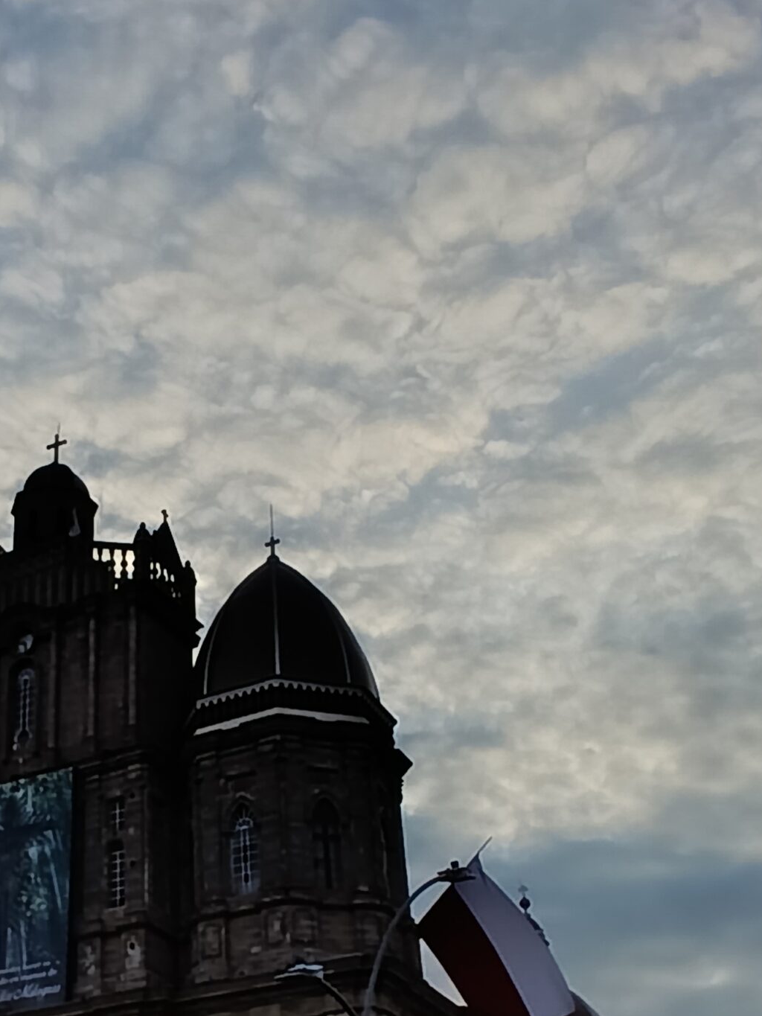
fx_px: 880
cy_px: 786
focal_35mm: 30
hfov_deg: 45.0
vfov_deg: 56.4
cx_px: 177
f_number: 2.2
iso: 50
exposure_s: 1/297
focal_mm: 1.65
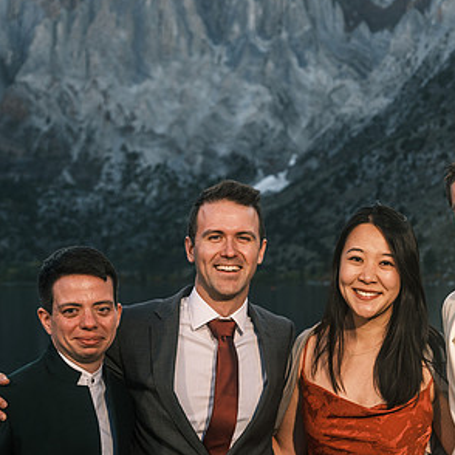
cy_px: 294
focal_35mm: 81
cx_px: 299
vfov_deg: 21.3
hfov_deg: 21.3
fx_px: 1205
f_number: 5
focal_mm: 52.7
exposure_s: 1/125
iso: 400
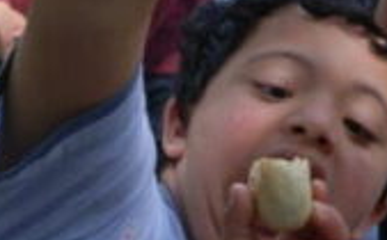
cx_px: 701
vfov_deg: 6.6
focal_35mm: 195
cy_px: -121
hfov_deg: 10.2
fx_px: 2053
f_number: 5.6
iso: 100
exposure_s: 1/125
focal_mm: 28
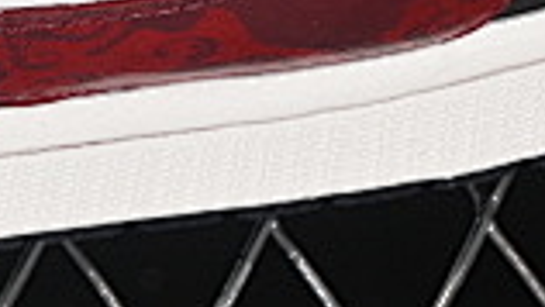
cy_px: -697
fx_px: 7763
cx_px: -507
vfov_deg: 2.2
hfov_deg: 4.0
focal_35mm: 537
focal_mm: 50
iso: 160
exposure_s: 1/80
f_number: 7.1
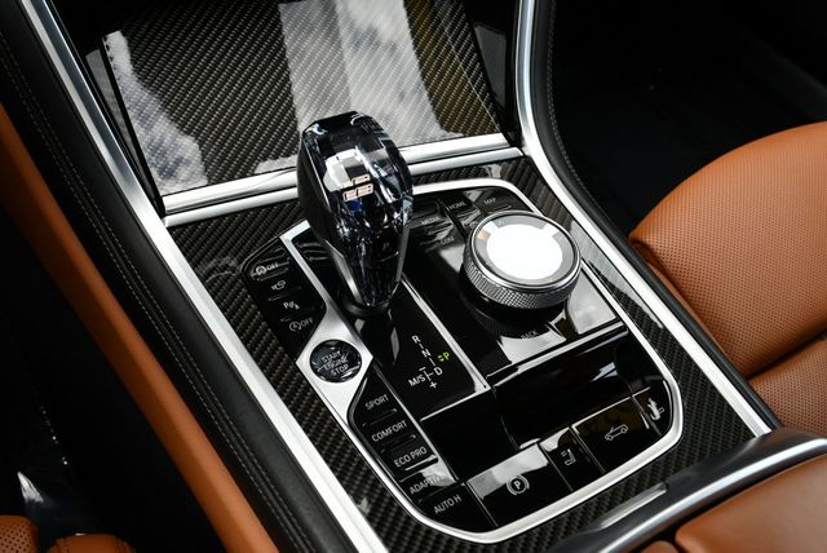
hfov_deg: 53.1
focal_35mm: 36
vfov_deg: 36.9
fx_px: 828
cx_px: 414
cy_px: 276
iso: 400
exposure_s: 1/250
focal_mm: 18
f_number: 5
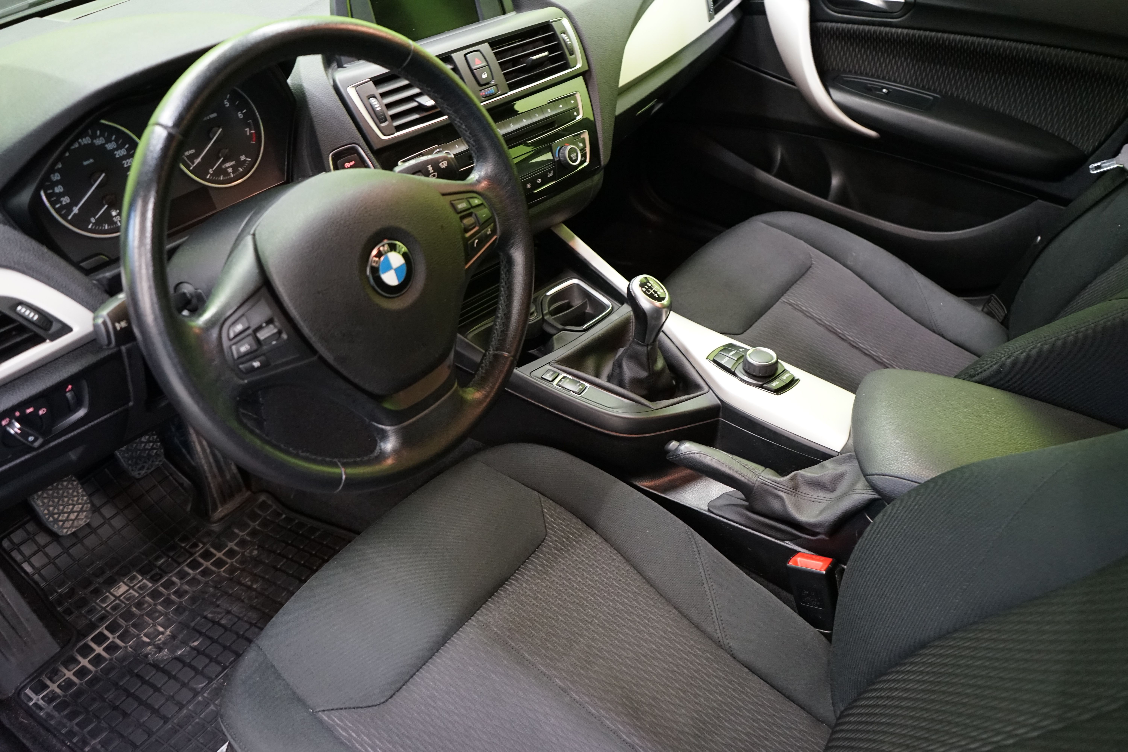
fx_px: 909
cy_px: 376
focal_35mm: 29
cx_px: 564
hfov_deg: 63.7
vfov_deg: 45.0
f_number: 5
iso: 3200
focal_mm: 29
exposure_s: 1/20
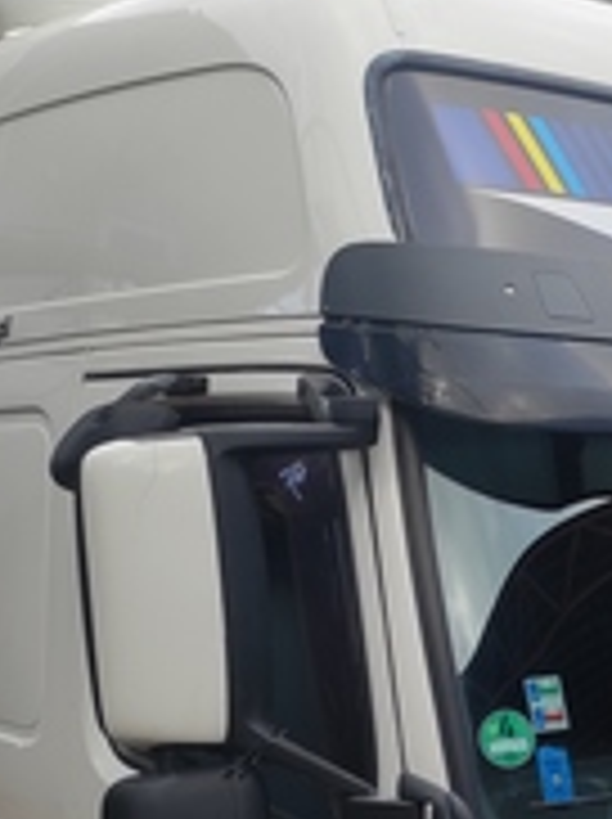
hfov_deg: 21.5
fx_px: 1559
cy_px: 792
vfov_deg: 27.9
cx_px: 587
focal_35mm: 66
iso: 100
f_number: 1.89
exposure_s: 1/346
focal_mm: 5.43
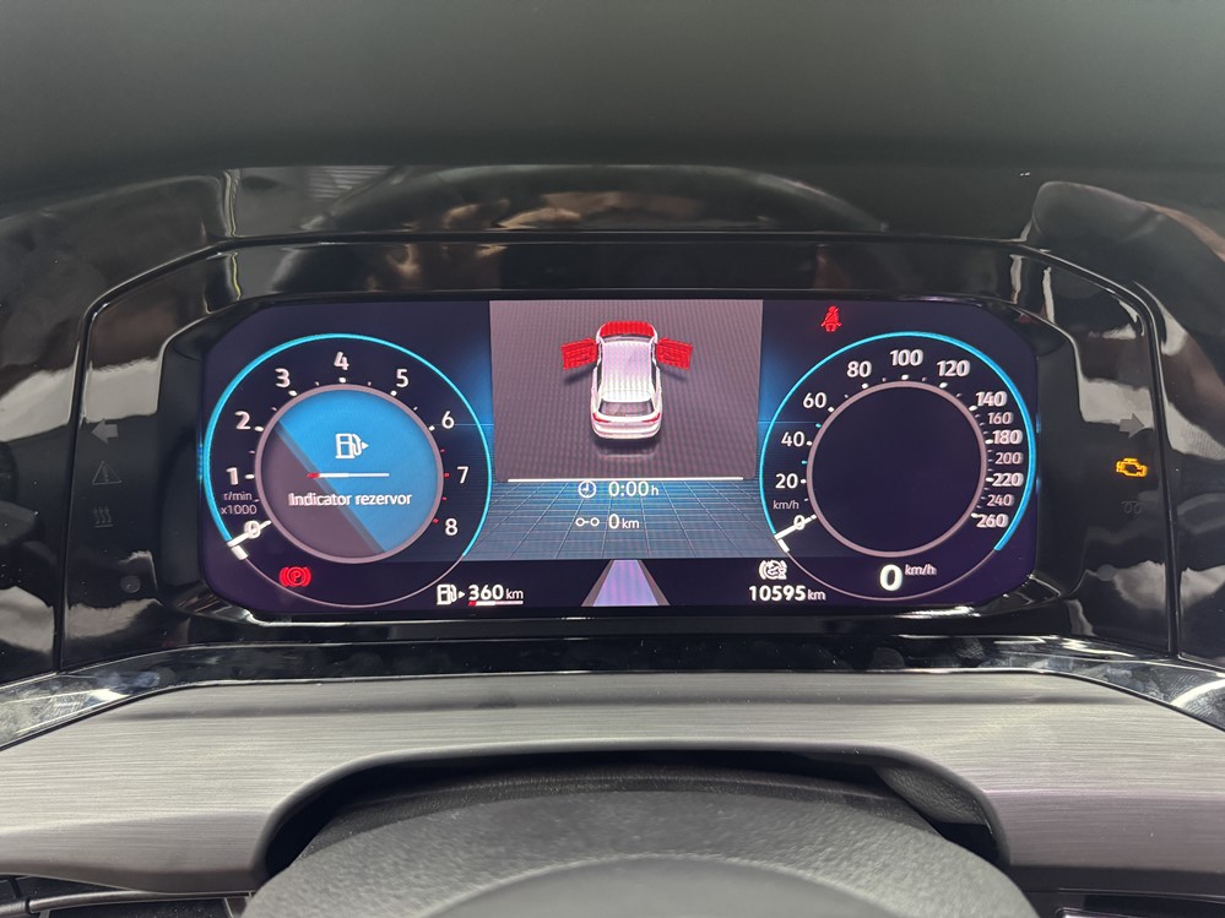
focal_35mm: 24
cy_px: 459
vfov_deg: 56.8
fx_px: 849
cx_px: 612
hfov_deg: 71.6
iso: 640
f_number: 1.78
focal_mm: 6.76
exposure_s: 1/56
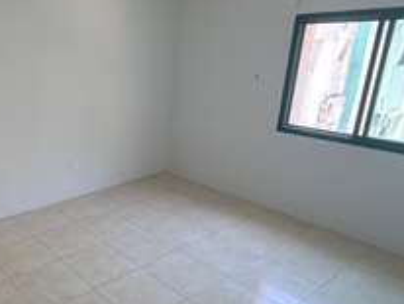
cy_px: 160
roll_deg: +0.0
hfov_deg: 53.7
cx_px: 72
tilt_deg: -17.5
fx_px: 362
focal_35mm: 31
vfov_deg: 45.5
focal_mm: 2.22
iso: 160
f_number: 2.2
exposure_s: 1/121
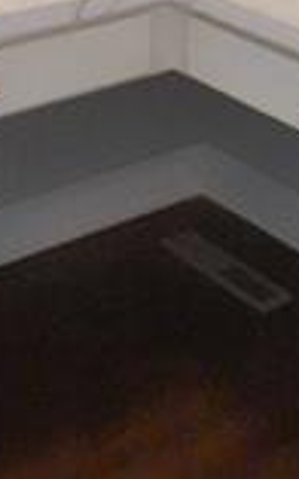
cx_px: 101
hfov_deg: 14.5
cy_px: -323
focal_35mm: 90
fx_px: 1174
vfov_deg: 18.9
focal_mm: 6.9
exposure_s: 1/125
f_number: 5
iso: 3200
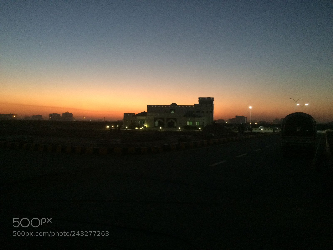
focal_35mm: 29
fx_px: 279
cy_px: 125
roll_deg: -0.2
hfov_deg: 61.7
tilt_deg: -1.6
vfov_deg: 48.2
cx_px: 166
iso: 320
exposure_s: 1/17
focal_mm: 4.15
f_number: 2.2
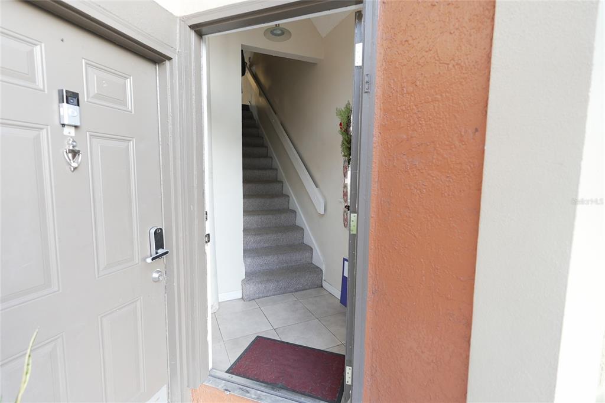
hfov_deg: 96.7
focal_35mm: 16
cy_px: 202
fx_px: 269
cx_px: 302
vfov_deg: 73.8
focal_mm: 11
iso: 250
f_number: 1.8
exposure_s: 1/30
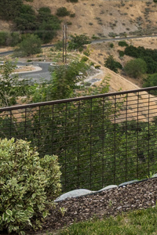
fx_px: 759
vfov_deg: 16.9
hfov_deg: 9.8
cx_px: 424
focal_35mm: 116
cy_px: -48
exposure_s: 1/30
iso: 500
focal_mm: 17
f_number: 7.1
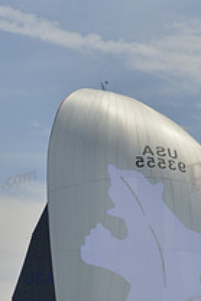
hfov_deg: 5.8
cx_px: 112
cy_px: 385
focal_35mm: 237
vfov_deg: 8.6
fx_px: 1981
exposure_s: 1/800
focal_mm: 85
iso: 400
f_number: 8
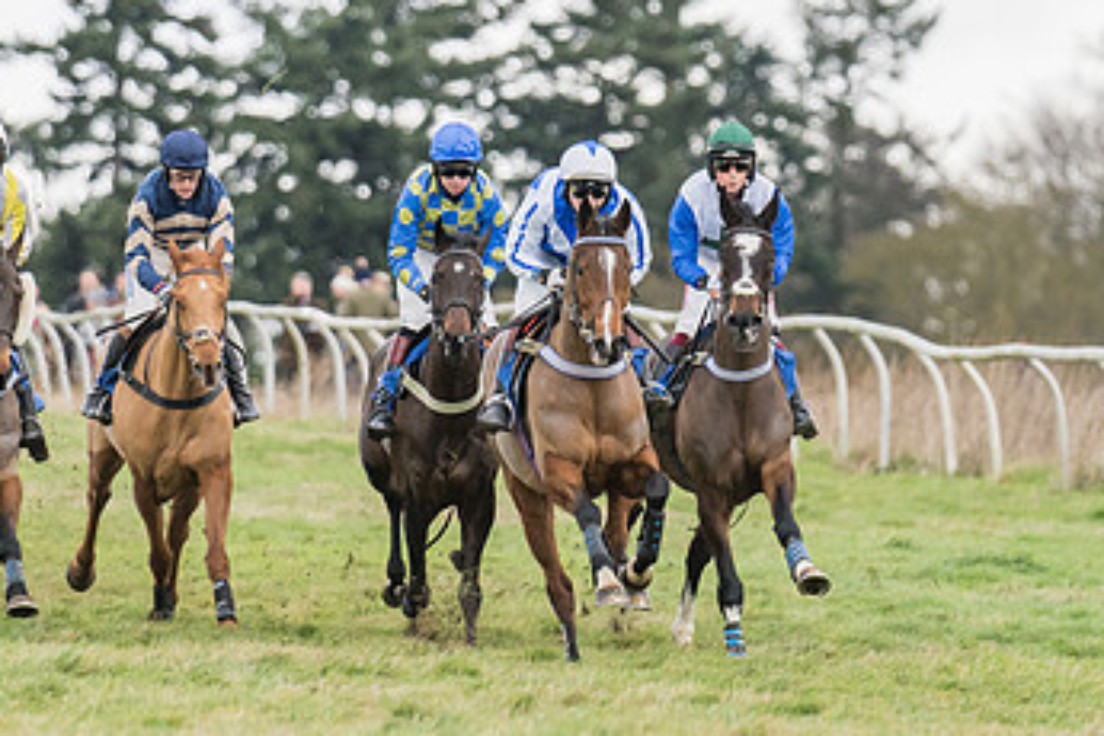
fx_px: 19226
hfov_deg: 3.3
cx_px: 486
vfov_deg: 2.2
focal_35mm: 627
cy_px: 278
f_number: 2.8
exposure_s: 1/1000
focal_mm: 186
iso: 800
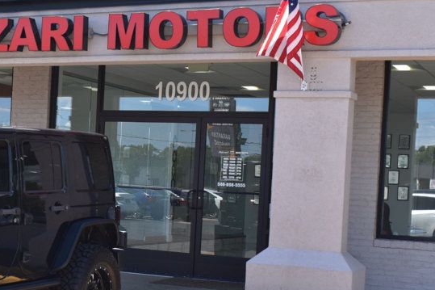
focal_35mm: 77
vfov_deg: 17.7
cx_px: 100
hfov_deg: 26.0
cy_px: 197
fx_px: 929
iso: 400
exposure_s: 1/250
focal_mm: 27
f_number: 10
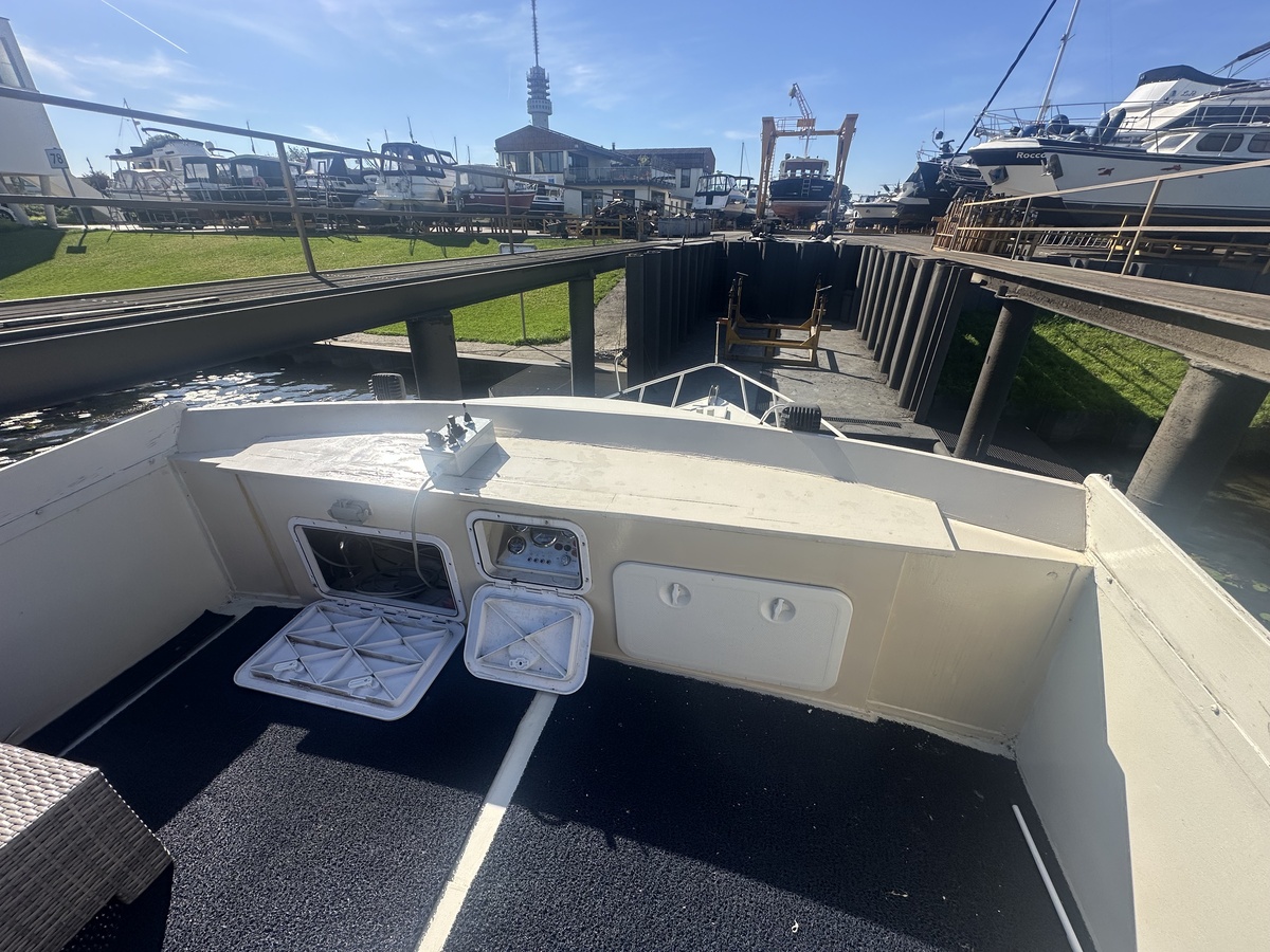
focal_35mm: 14
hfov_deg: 102.1
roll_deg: -2.0
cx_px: 635
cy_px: 476
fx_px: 514
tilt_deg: -26.7
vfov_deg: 85.7
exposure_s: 1/2257
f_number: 2.2
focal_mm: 2.22
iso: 50
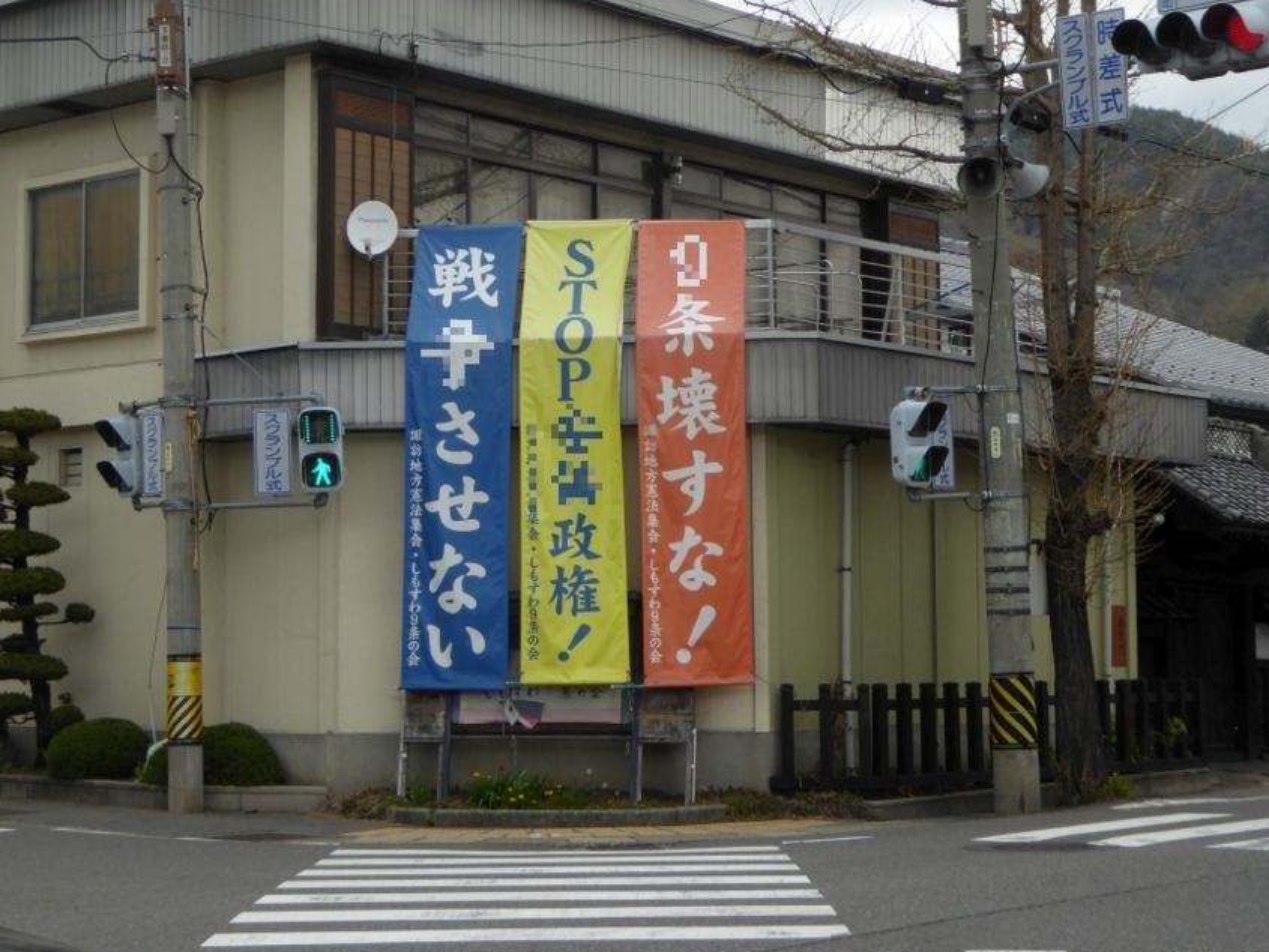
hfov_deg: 27.4
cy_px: 455
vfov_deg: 20.7
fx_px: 2603
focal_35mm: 71
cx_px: 619
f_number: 4.2
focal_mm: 10.3
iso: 100
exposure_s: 1/400
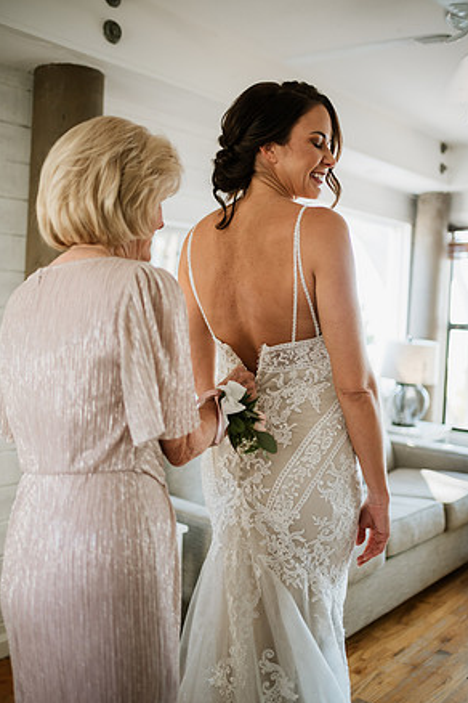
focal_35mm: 36
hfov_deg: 36.9
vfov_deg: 53.1
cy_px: 360
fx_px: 702
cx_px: 237
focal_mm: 35
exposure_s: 1/160
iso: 640
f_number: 1.8
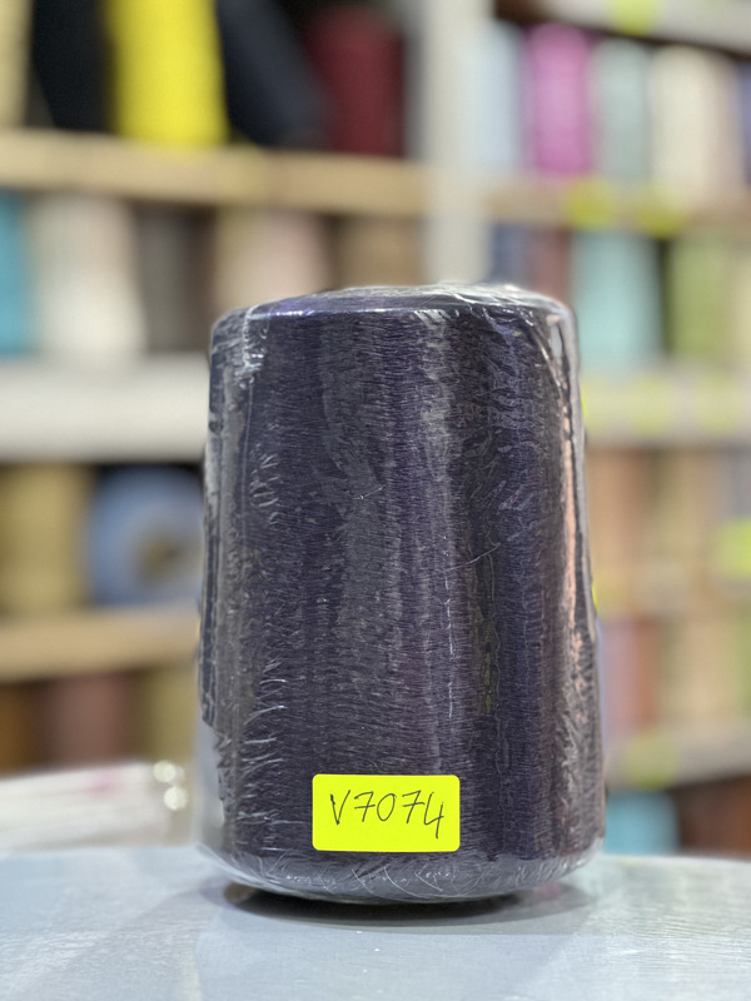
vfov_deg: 25.3
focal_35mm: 77
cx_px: 376
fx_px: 2227
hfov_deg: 19.1
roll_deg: +0.1
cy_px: 500
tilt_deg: -1.3
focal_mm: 9
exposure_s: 1/33
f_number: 2.8
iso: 400
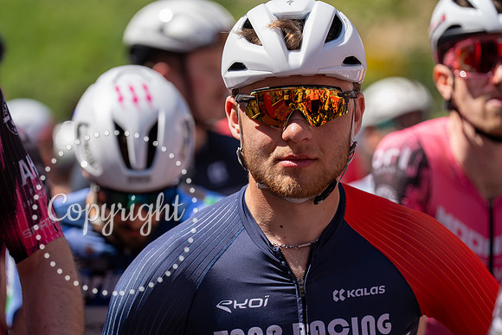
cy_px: 168
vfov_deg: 7.3
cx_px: 251
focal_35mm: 188
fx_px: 2622
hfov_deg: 10.9
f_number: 4
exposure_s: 1/1000
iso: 125
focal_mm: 188
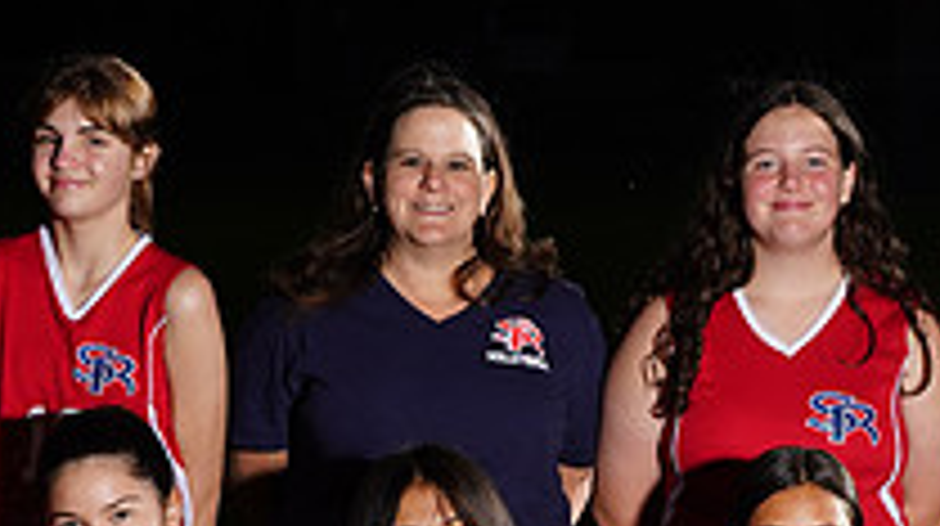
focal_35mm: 291
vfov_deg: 4.1
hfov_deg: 7.4
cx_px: 373
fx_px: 7245
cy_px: 663
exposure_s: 1/125
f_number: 8
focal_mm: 100
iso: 400
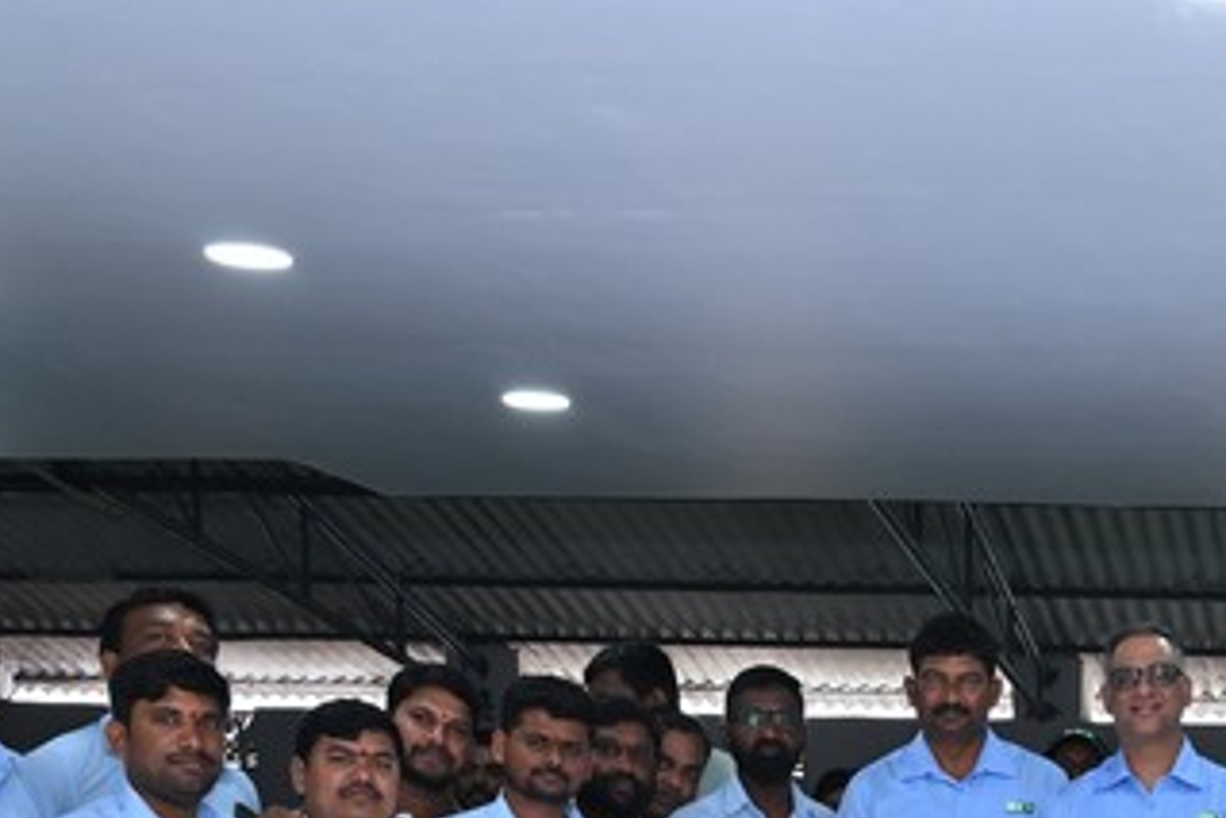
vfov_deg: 15.9
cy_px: 1308
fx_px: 2623
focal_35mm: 77
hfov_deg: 25.0
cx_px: 1238
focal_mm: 24
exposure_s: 1/125
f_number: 8
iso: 800
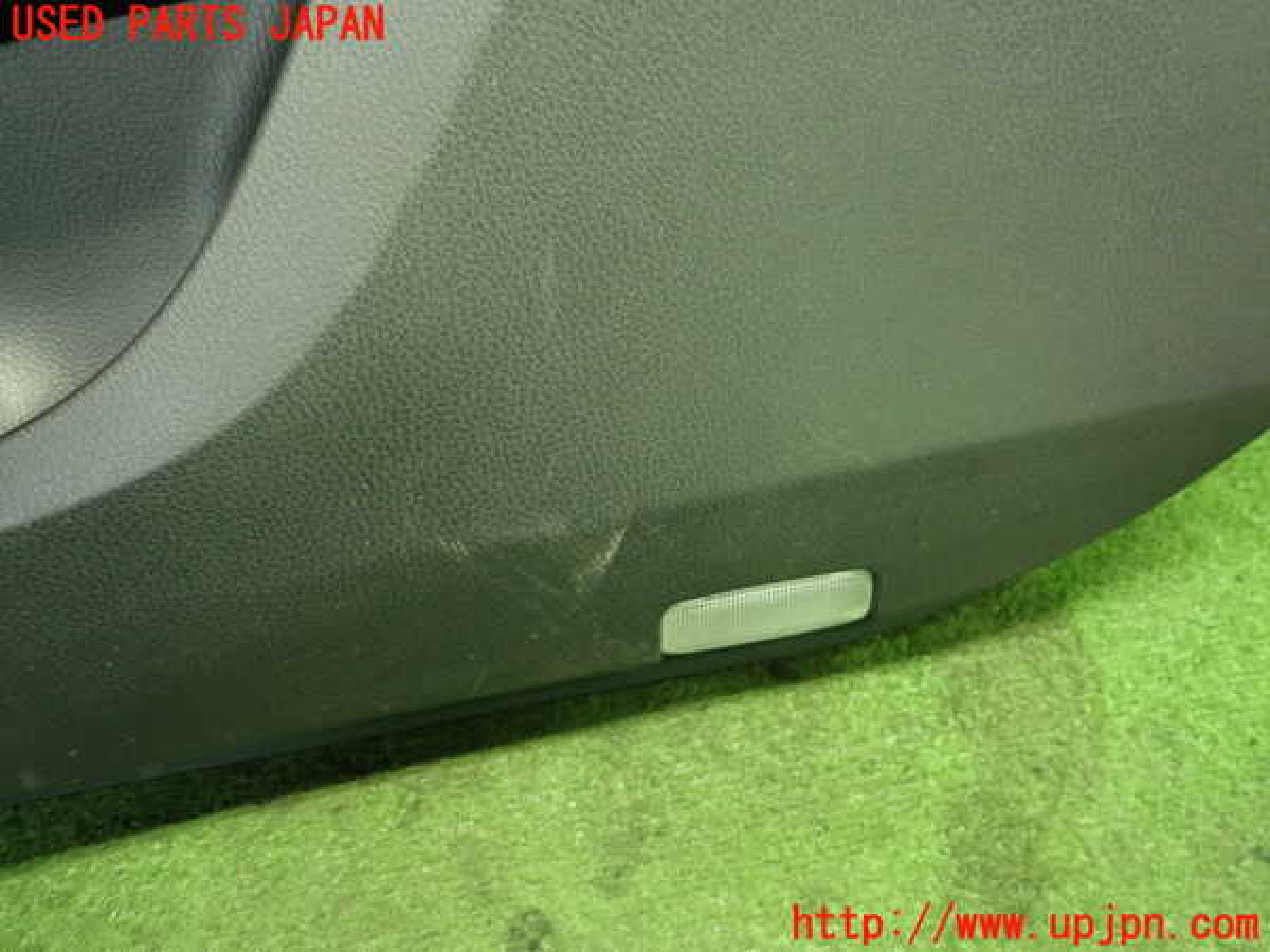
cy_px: 476
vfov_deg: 54.9
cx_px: 635
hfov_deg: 69.4
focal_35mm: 25
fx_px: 917
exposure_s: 1/30
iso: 400
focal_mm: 4.5
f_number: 2
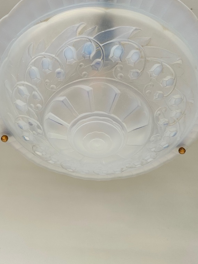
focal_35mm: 41
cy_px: 104
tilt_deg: +55.3
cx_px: 90
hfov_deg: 35.1
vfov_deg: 45.5
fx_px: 313
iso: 50
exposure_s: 1/366
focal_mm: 5.7
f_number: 1.5
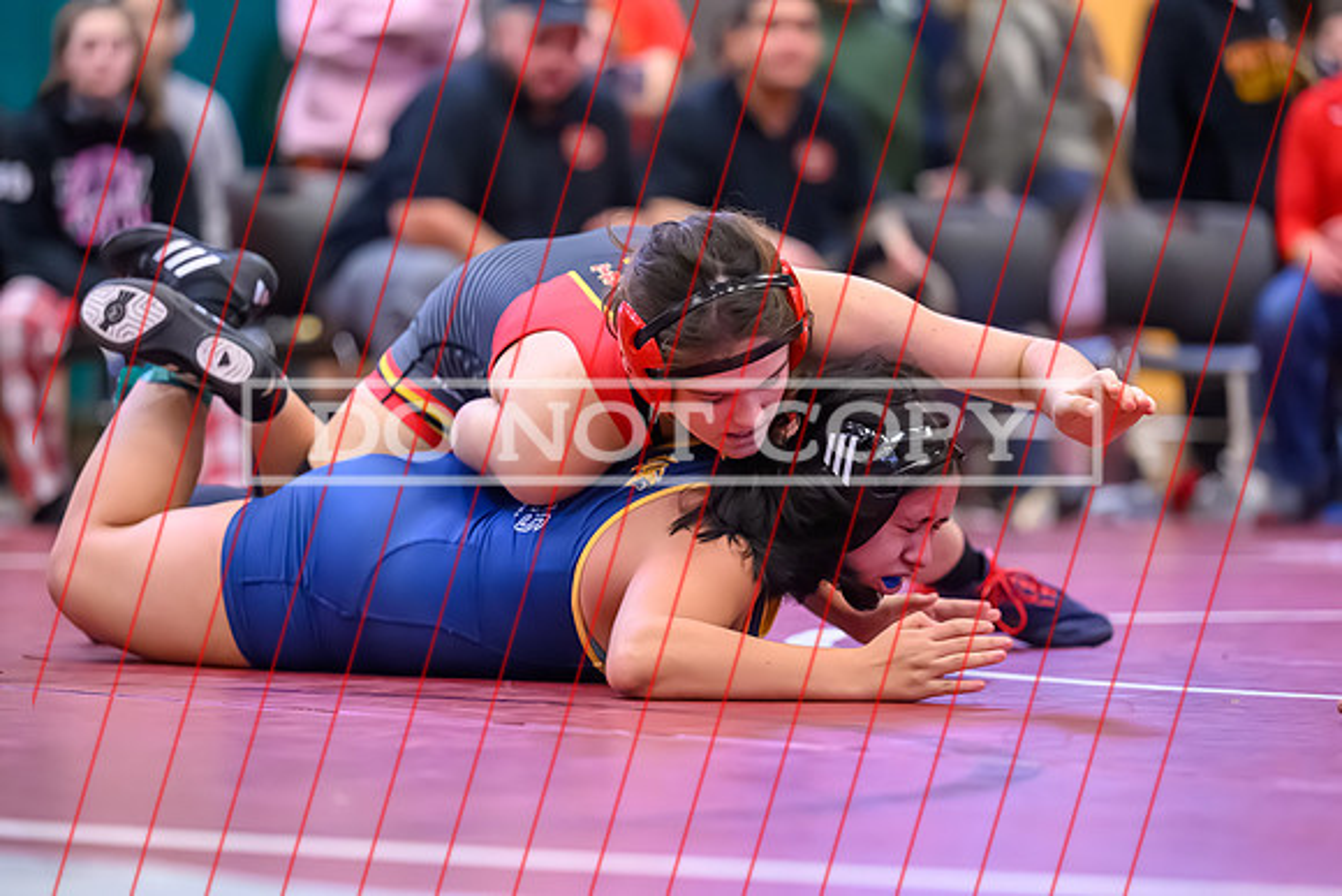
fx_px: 6598
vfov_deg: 7.8
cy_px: 469
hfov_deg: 11.6
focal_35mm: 177
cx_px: 629
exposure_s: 1/640
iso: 10000
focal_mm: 150
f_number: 2.8
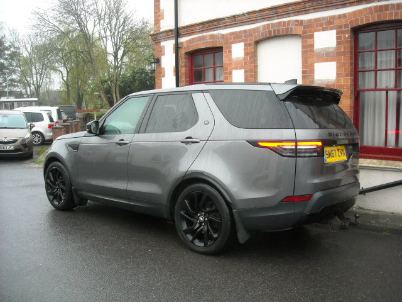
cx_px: 201
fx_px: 406
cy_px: 151
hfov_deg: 52.6
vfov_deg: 40.7
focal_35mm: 35
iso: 366
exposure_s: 1/184
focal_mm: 5.7
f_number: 2.8
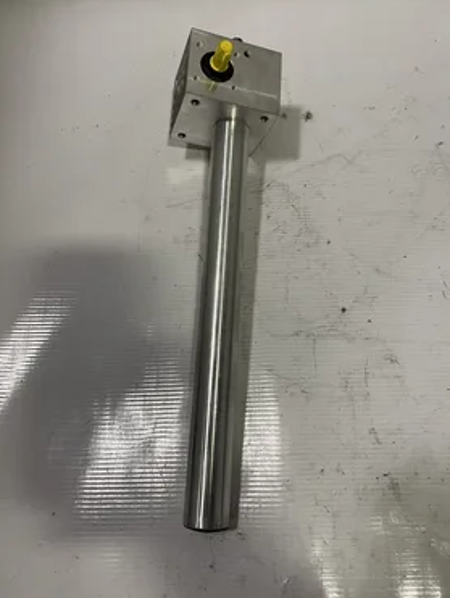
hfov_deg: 49.8
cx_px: 231
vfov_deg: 63.3
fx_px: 484
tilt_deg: -68.4
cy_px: 277
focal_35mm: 28
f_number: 1.6
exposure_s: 1/60
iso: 80
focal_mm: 4.2
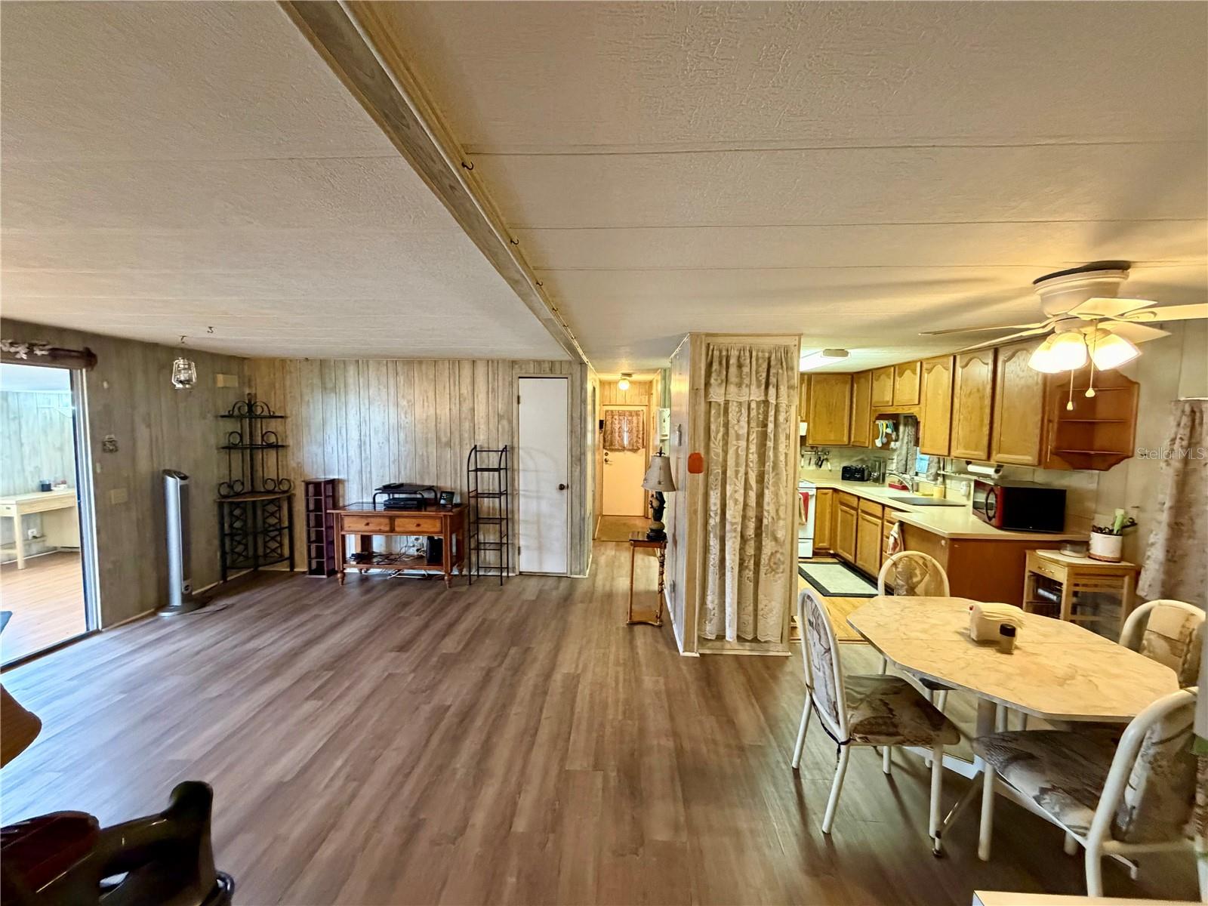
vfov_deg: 85.7
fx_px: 489
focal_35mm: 14
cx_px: 604
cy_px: 453
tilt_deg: -3.9
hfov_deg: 102.1
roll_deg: -0.2
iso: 800
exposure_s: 1/60
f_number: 2.2
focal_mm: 2.22
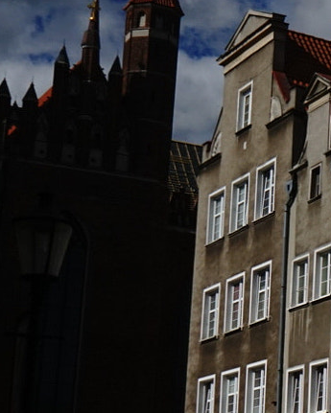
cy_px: 238
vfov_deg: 19.0
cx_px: 641
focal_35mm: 101
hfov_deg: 13.3
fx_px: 1236
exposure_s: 1/5000
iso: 800
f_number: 9
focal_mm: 29
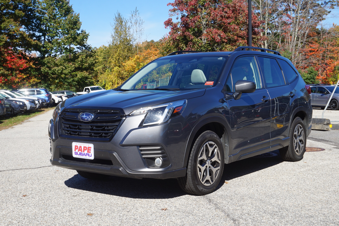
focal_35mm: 46
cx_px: 170
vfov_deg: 28.9
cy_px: 113
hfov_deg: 42.3
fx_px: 438
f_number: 13
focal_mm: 31
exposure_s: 1/80
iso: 100
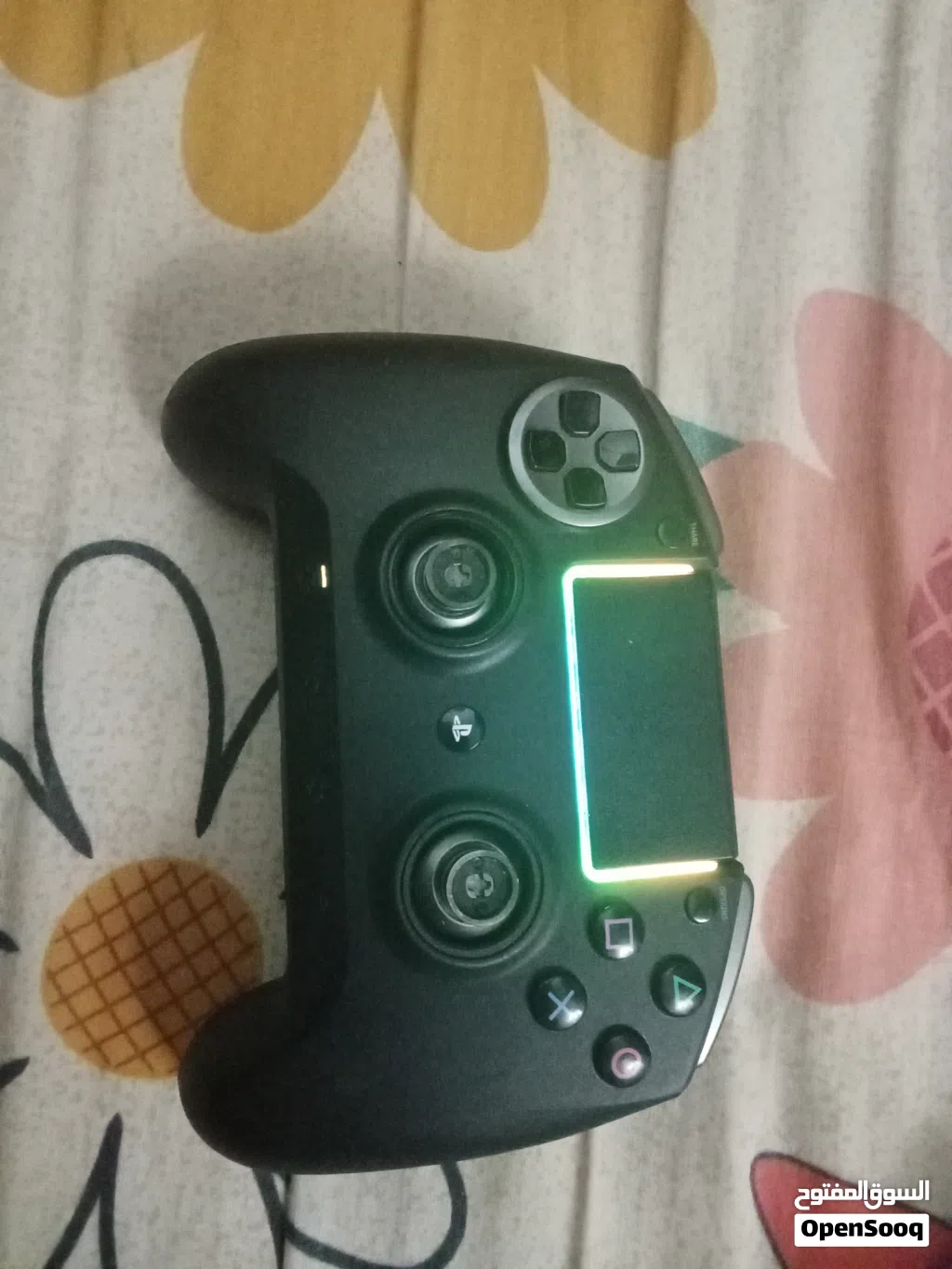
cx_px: 476
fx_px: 990
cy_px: 634
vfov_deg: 65.3
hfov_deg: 51.4
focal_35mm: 27
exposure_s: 1/25
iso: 2358
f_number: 2
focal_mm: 2.79
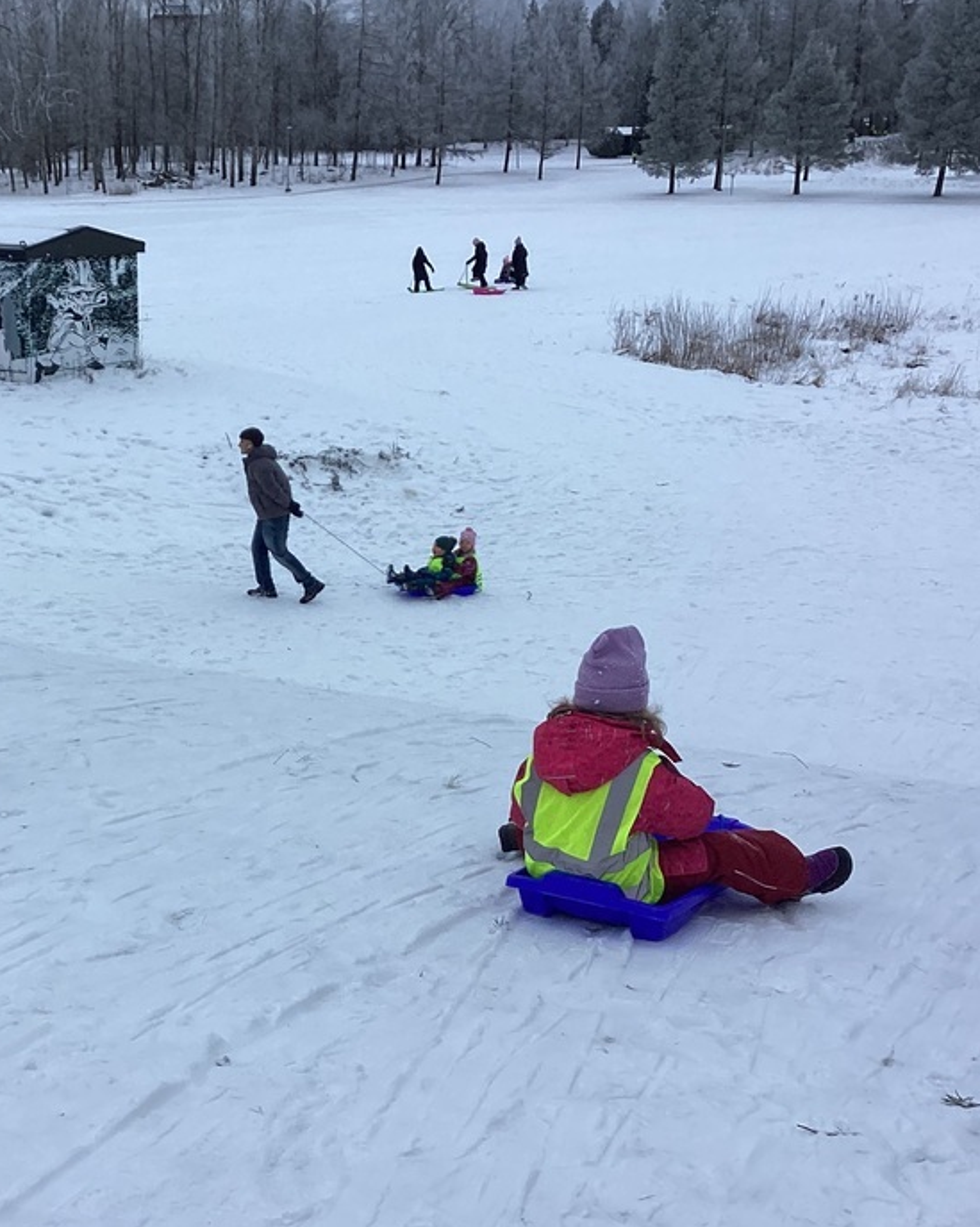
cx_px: 247
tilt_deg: -19.2
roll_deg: +1.2
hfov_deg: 31.5
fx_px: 1705
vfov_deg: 39.5
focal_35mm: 47
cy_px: 675
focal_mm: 3.3
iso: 25
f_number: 2.4
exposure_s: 1/612
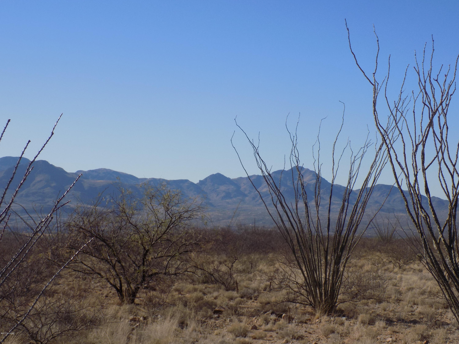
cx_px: 230
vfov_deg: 21.0
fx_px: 928
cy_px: 172
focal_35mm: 70
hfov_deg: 27.8
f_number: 4.2
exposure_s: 1/1000
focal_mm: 12.5
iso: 80
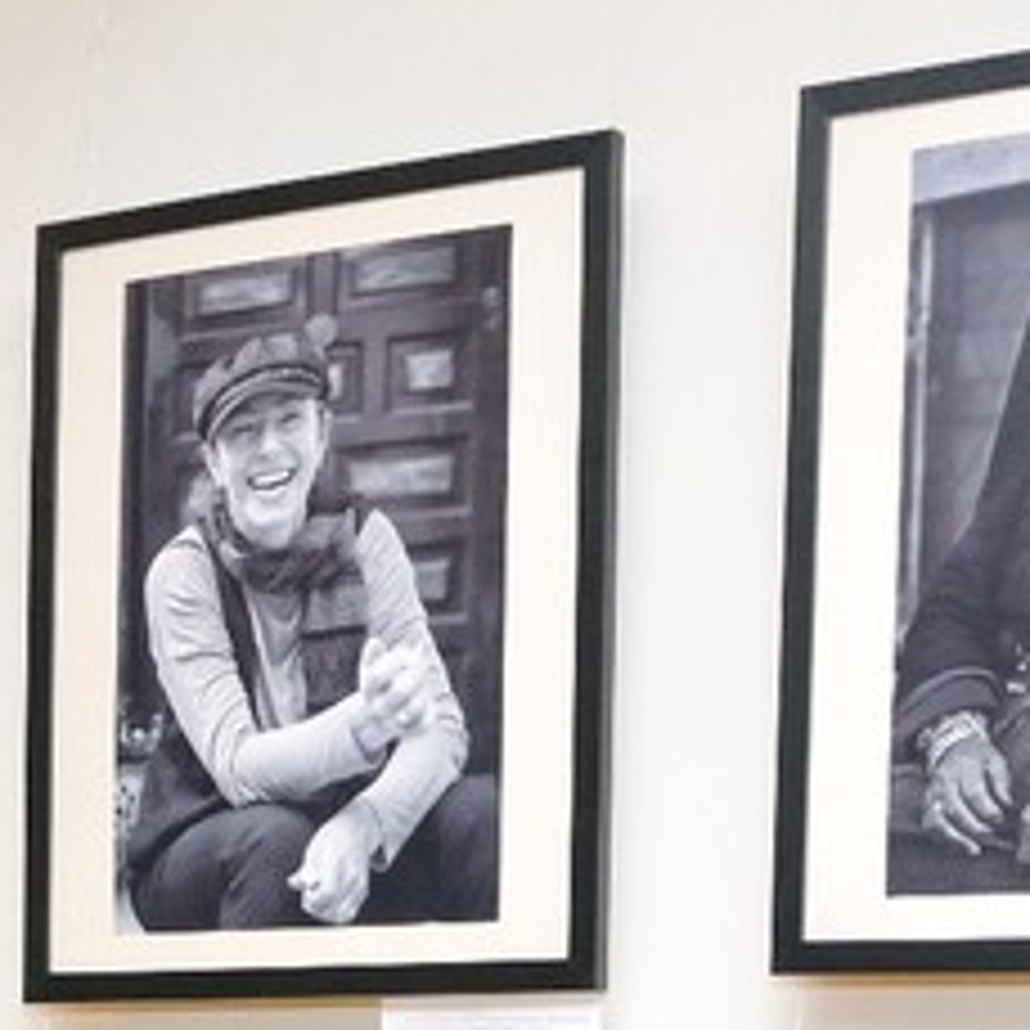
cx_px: -18
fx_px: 3703
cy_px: 1289
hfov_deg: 15.5
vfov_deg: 15.2
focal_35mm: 110
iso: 1000
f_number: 7.1
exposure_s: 1/250
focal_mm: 22
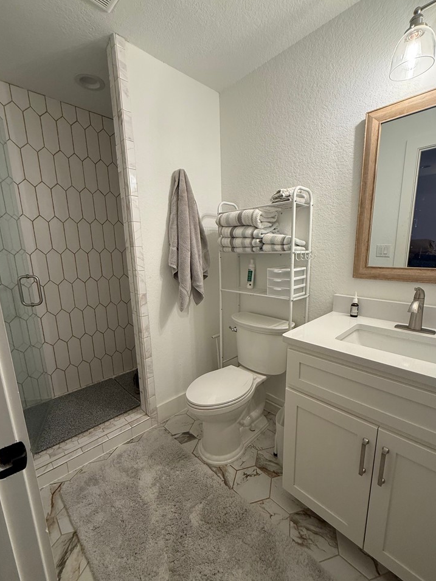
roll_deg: +0.7
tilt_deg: -11.9
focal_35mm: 15
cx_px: 227
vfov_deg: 98.1
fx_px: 252
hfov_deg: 81.7
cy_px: 302
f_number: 2.2
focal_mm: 2.22
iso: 200
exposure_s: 1/60
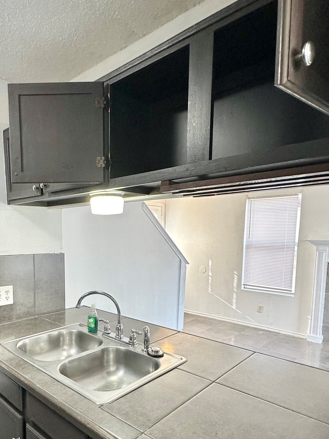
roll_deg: -0.7
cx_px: 112
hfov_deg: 55.7
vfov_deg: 70.6
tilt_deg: -5.4
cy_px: 270
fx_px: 304
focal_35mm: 24
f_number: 2.2
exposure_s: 1/120
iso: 160
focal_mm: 2.22
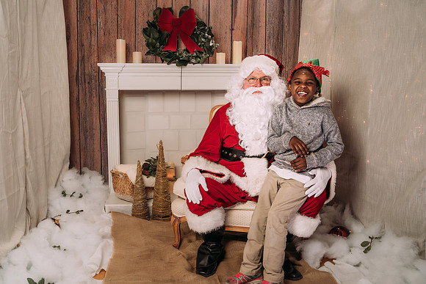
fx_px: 450
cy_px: 138
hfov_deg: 50.7
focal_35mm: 38
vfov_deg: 35.1
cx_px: 204
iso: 100
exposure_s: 1/100
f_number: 5.6
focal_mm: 35
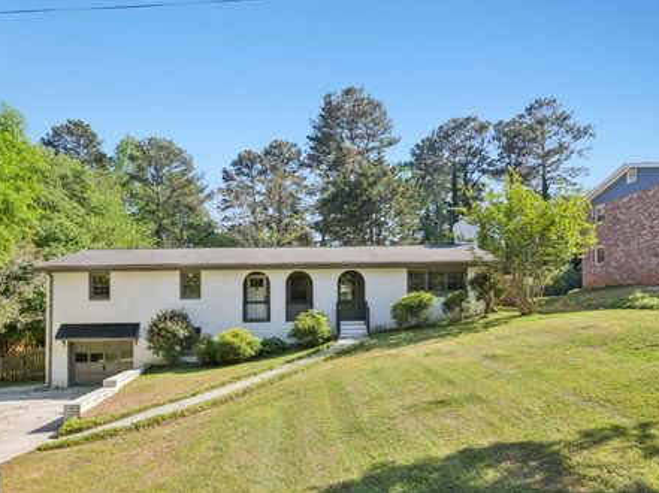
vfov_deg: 56.7
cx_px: 297
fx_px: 457
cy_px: 247
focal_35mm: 24
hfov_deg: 71.5
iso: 400
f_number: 8
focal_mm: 22
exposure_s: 1/640
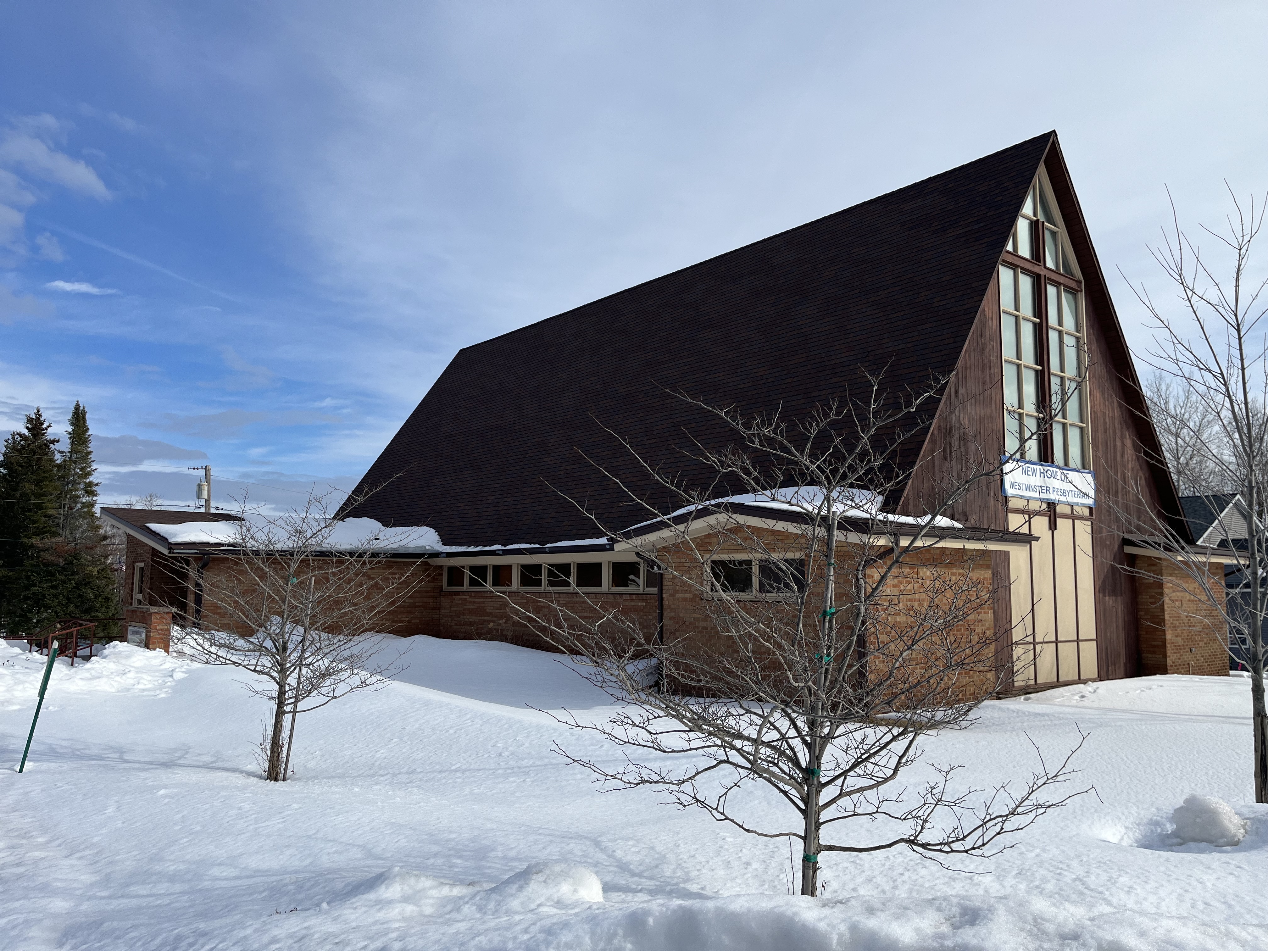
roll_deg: +0.0
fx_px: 952
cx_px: 634
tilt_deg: +5.4
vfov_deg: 53.1
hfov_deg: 67.3
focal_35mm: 26
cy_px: 476
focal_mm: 5.1
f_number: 1.6
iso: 50
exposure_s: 1/5848
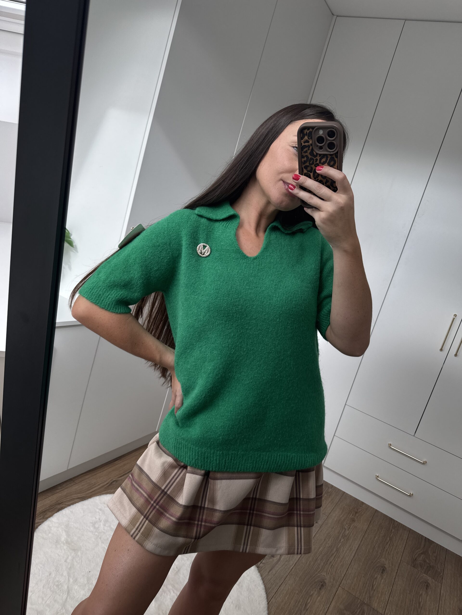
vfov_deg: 71.6
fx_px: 427
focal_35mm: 24
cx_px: 231
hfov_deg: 56.8
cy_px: 308
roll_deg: -13.1
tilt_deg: -33.3
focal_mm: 6.76
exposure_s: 1/121
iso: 50
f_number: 1.78
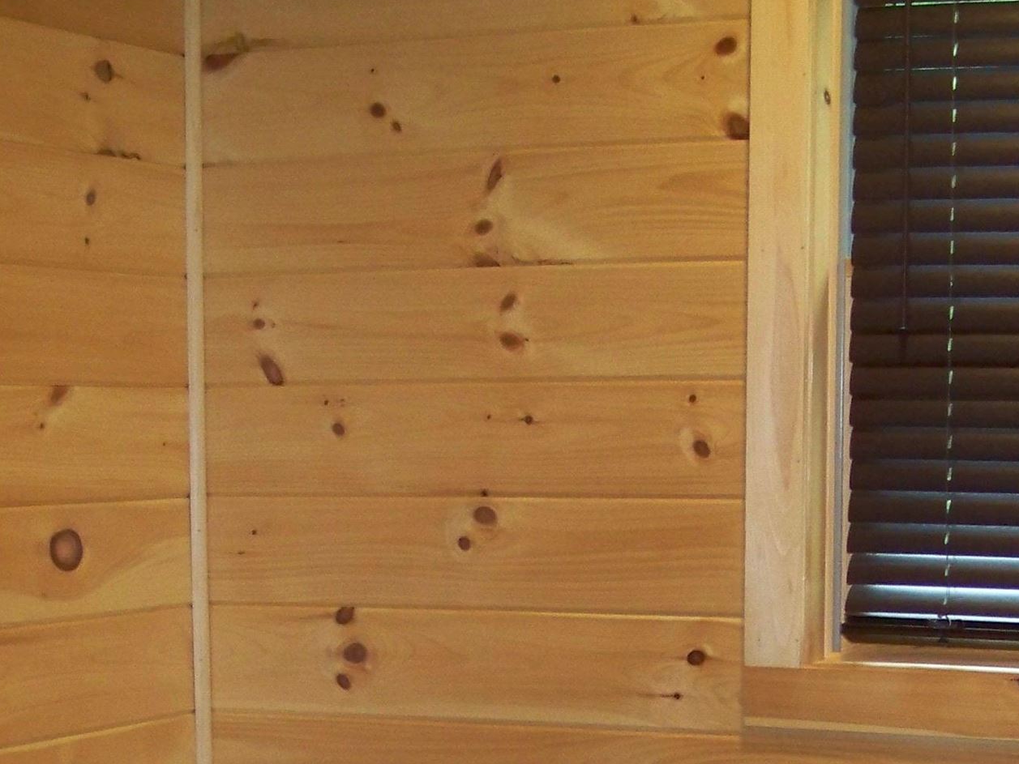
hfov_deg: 22.0
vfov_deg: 16.2
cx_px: 791
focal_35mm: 88
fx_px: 2591
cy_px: 894
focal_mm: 5.85
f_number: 2.8
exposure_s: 1/30
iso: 200
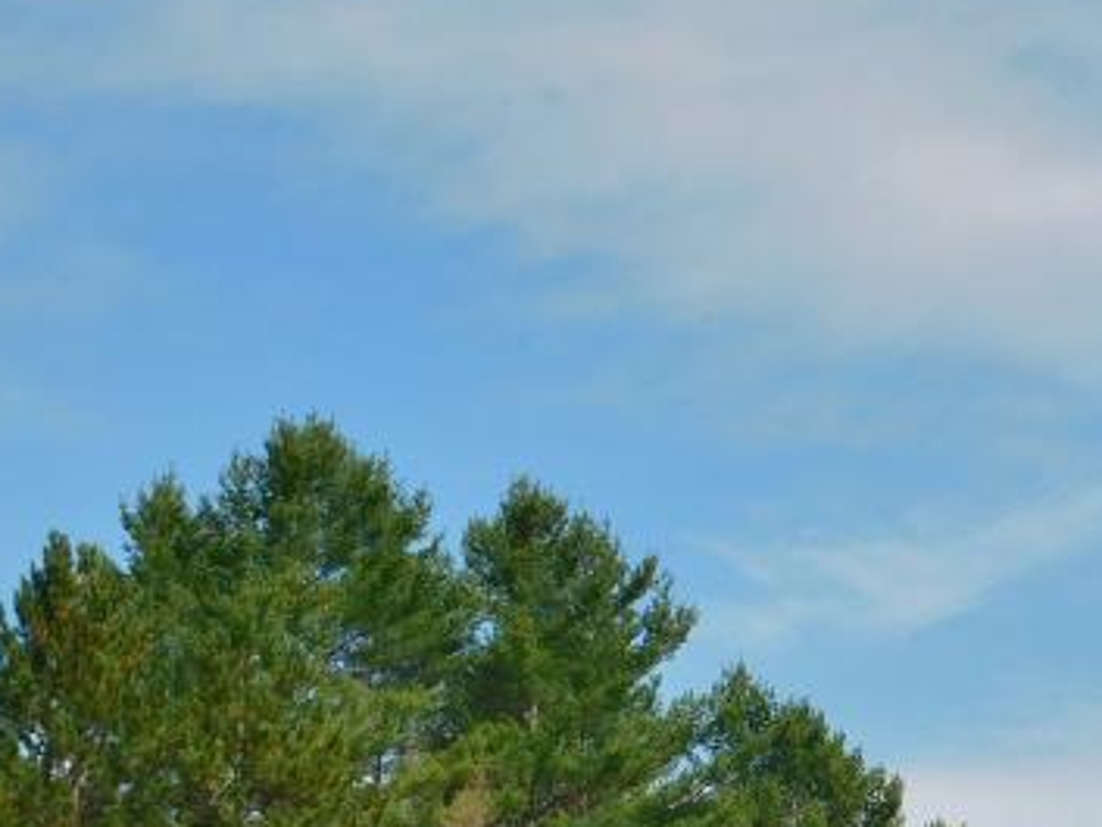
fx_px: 3694
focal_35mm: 116
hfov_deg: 16.7
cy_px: 805
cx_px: 1018
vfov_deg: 12.6
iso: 125
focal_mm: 7.1
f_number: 7.2
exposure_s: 1/400
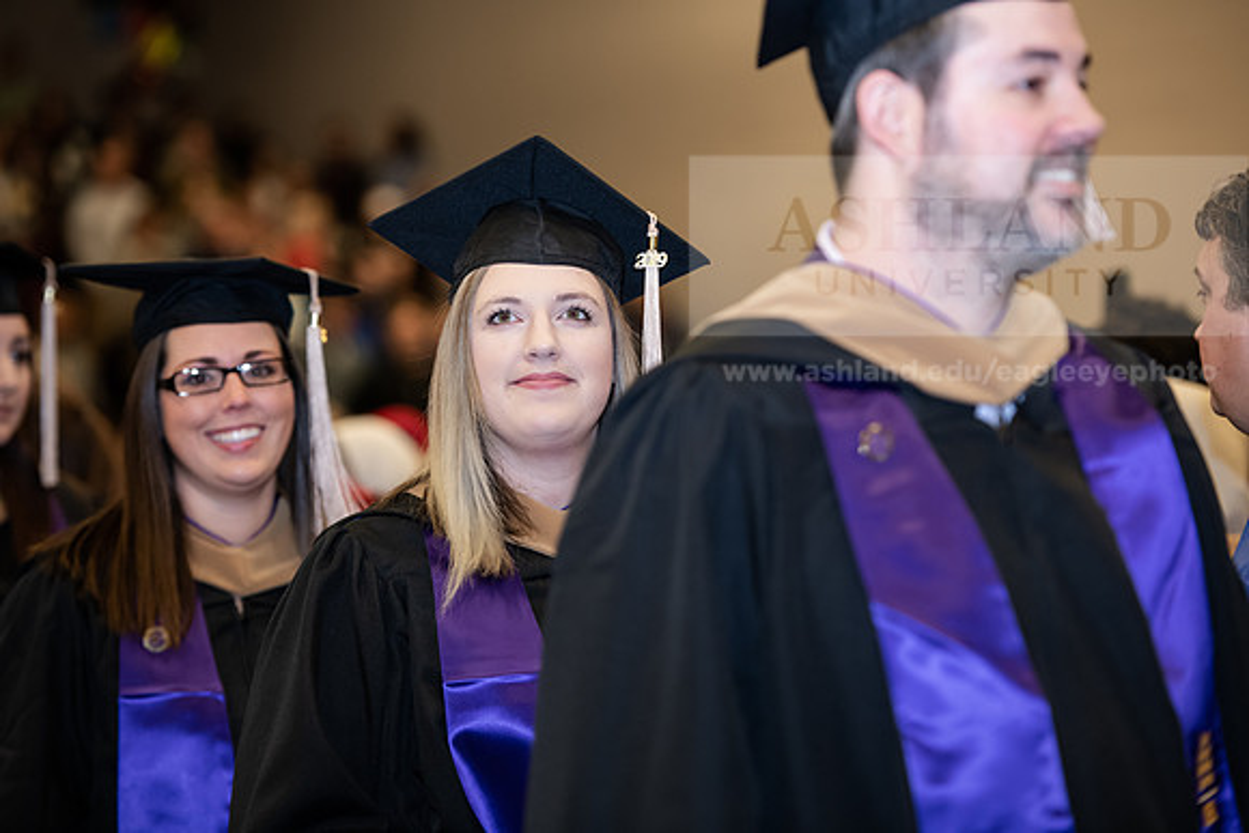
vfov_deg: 10.2
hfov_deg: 15.2
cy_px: 416
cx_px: 624
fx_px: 4685
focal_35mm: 135
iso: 2000
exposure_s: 1/200
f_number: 3.2
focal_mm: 135
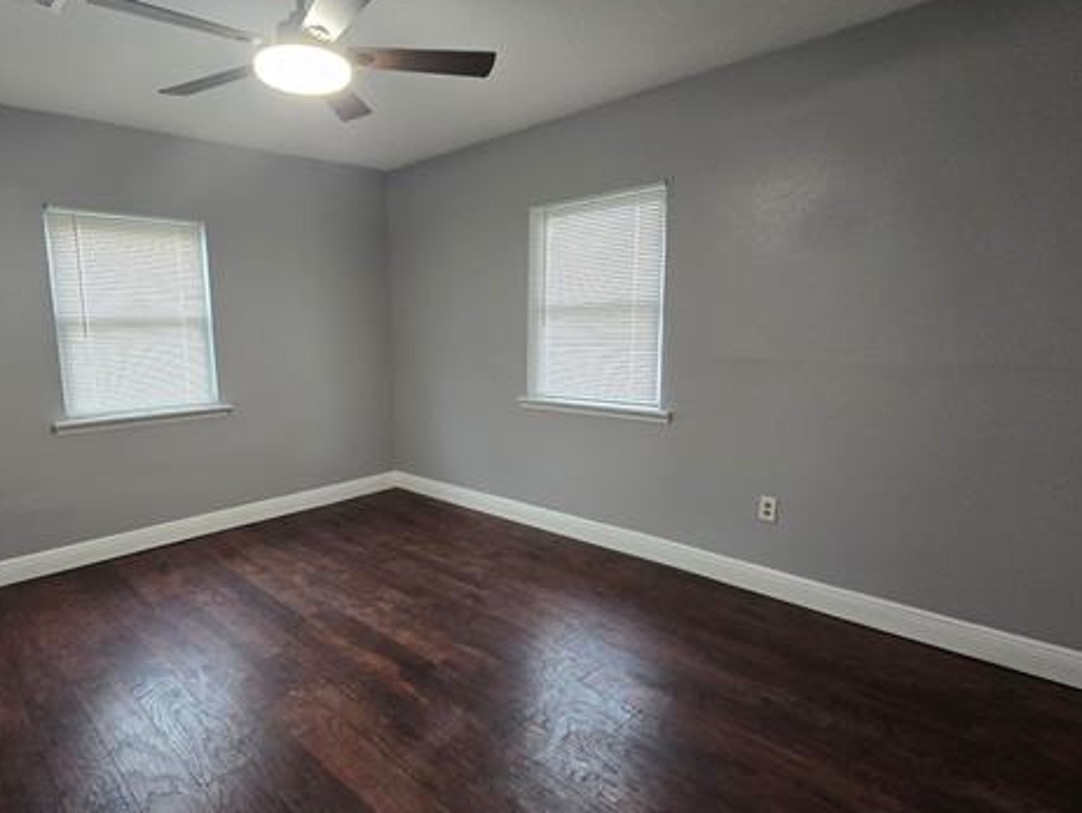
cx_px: 415
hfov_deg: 86.2
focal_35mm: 18
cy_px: 419
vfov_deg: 71.6
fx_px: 563
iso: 200
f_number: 2.2
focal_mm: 2.2
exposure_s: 1/60
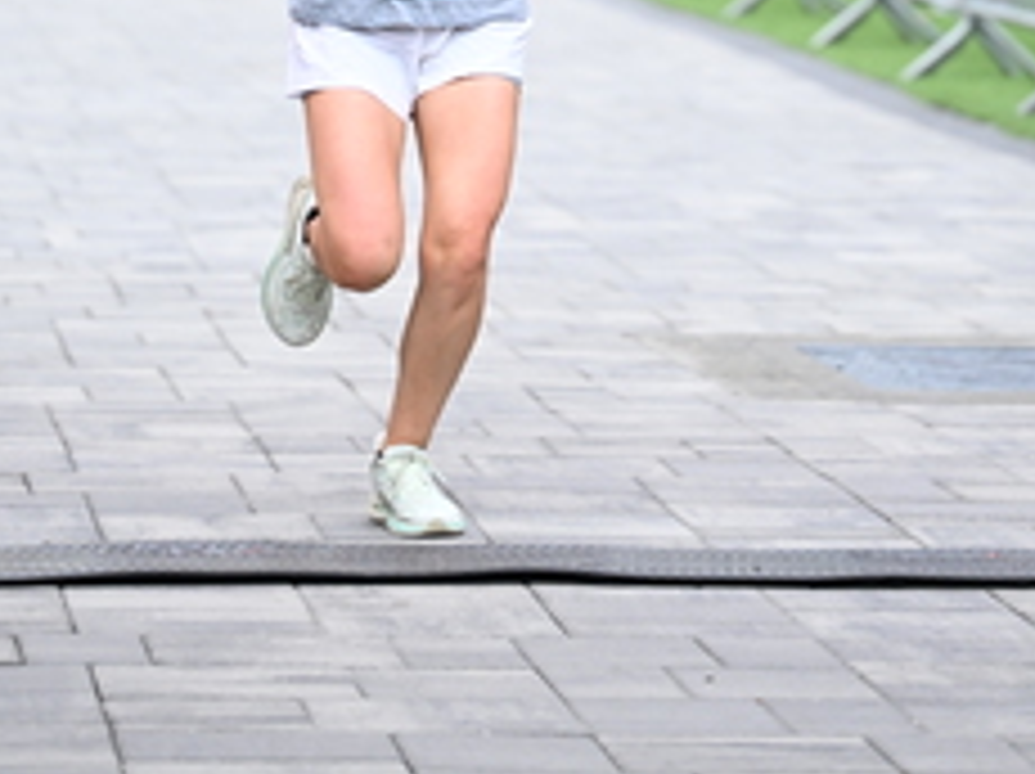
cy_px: -450
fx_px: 7557
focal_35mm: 253
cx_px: 520
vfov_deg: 5.8
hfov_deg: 7.8
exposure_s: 1/1600
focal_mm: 110
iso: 1000
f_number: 2.8
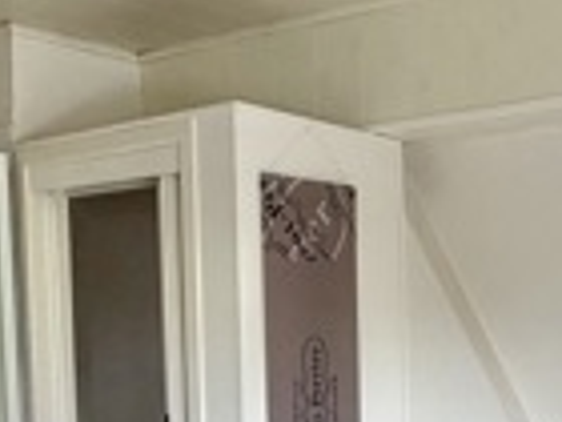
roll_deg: +1.4
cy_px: 446
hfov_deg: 30.1
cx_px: 369
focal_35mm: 64
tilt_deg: -7.1
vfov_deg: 21.9
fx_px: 1039
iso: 320
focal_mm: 2.22
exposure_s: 1/112
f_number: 2.2
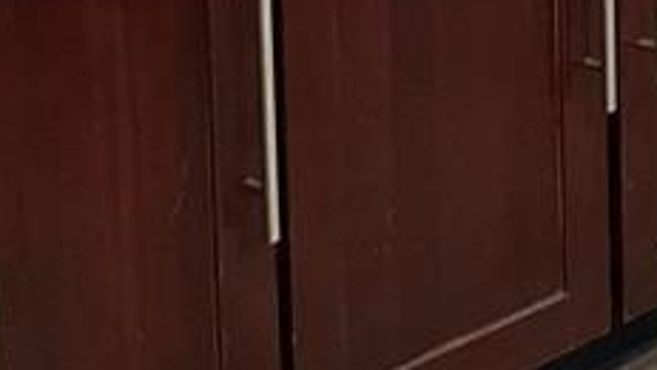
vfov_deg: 8.1
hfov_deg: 14.2
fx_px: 2439
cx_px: 1015
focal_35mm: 140
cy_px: -492
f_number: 1.8
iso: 50
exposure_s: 1/60
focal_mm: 3
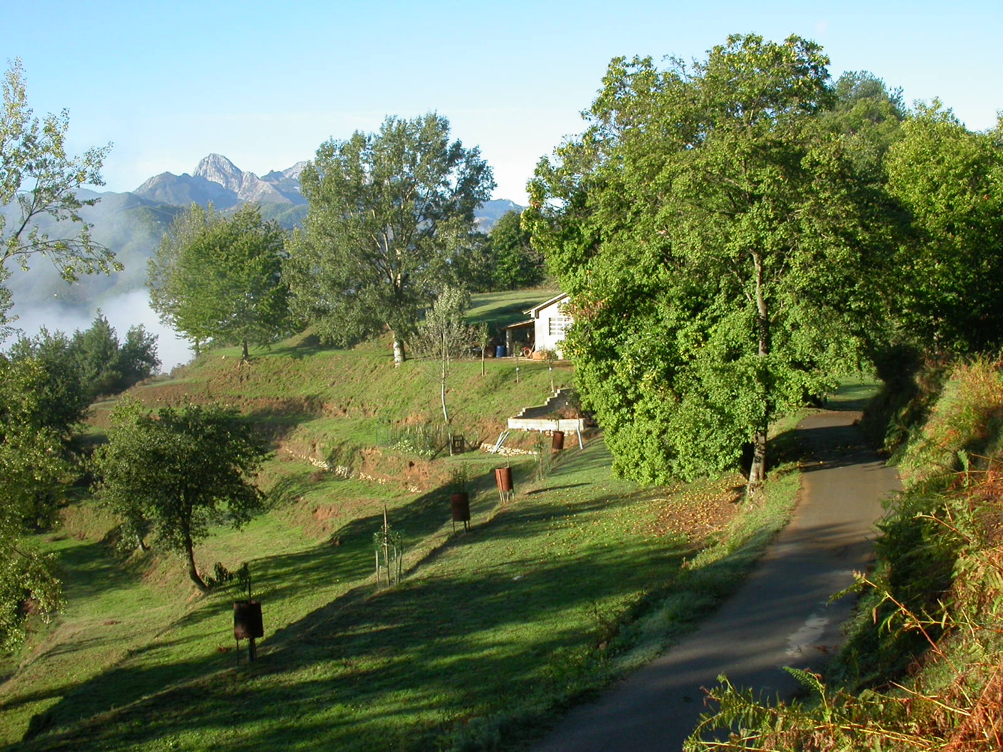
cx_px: 502
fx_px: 1101
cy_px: 376
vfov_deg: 37.7
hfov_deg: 49.0
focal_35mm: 38
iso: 100
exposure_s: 1/183
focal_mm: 7.85
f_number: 6
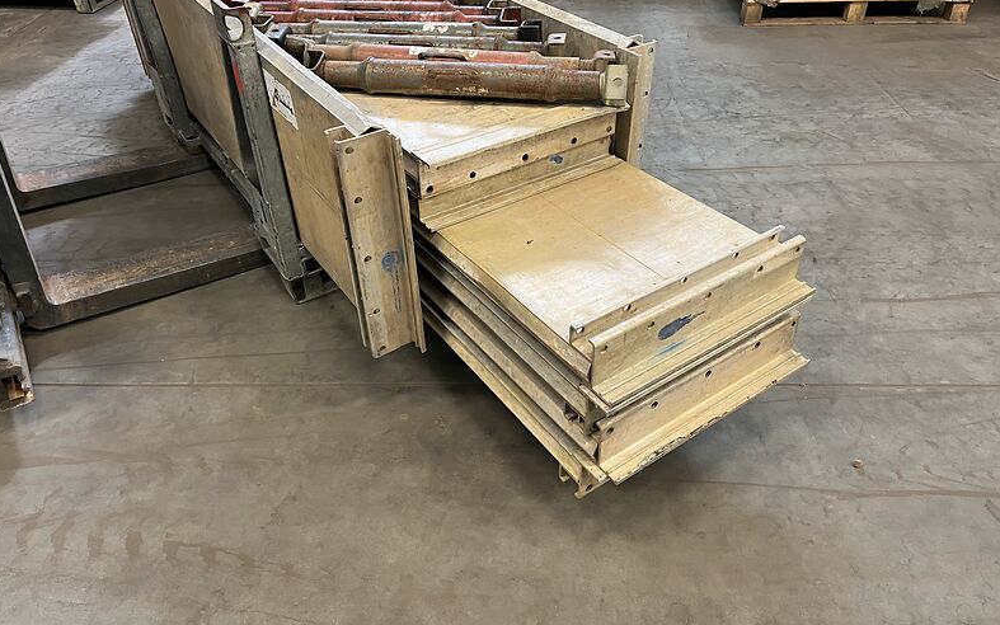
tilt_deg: -34.3
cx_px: 503
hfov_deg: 66.5
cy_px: 255
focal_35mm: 28
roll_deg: +0.3
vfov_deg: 44.4
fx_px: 763
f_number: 1.6
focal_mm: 5.1
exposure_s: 1/50
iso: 160
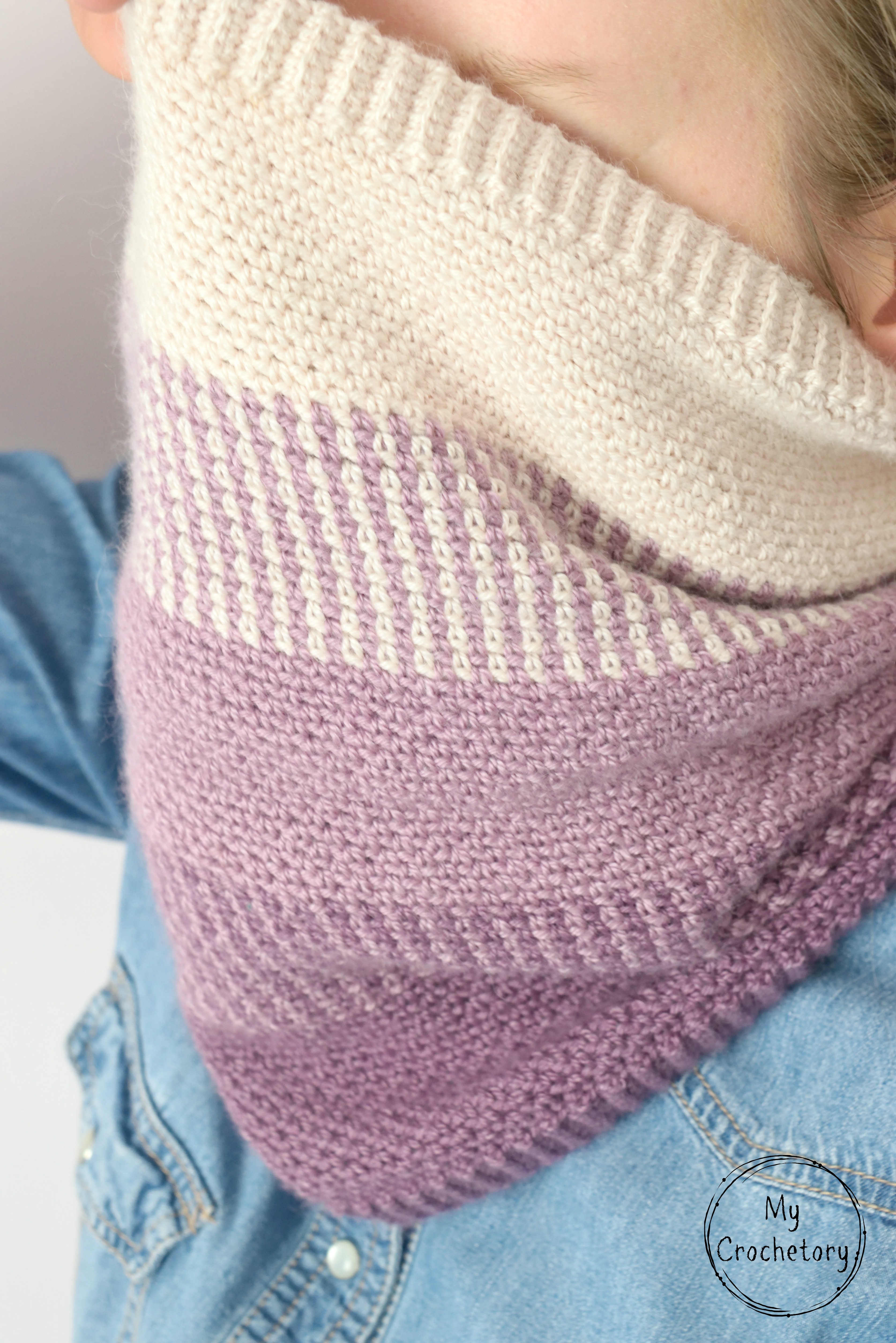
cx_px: 448
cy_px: 672
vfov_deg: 33.4
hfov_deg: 22.6
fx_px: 2240
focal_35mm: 60
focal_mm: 40
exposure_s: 1/8
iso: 800
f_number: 7.1
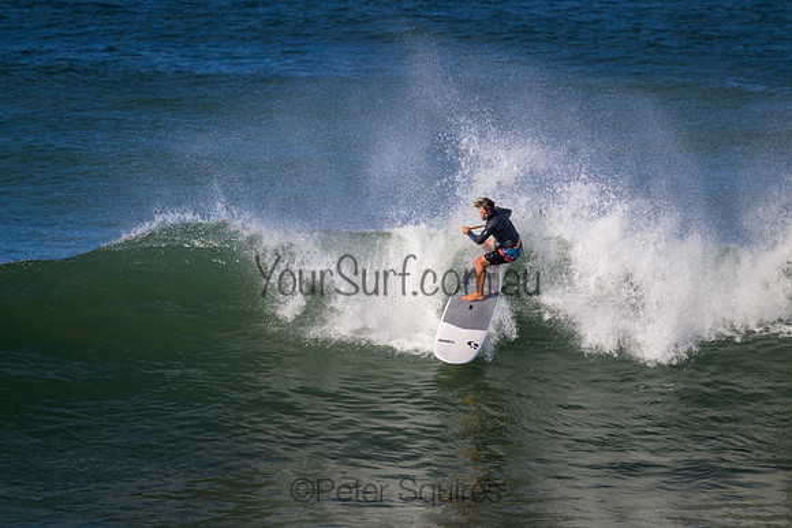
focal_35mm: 800
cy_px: 264
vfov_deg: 1.7
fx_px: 17603
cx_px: 396
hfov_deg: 2.6
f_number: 11
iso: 720
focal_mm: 800
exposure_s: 1/2000
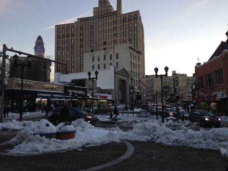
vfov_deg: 42.9
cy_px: 86
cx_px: 114
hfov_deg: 55.4
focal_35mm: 33
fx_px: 217
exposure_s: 1/120
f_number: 2.4
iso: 64
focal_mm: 4.12
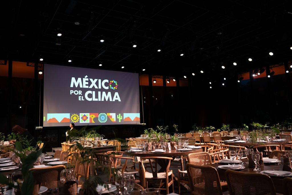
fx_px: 239
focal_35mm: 29
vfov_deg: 44.3
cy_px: 98
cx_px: 146
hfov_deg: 62.8
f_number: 5.6
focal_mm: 28
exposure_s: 1/250
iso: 3200
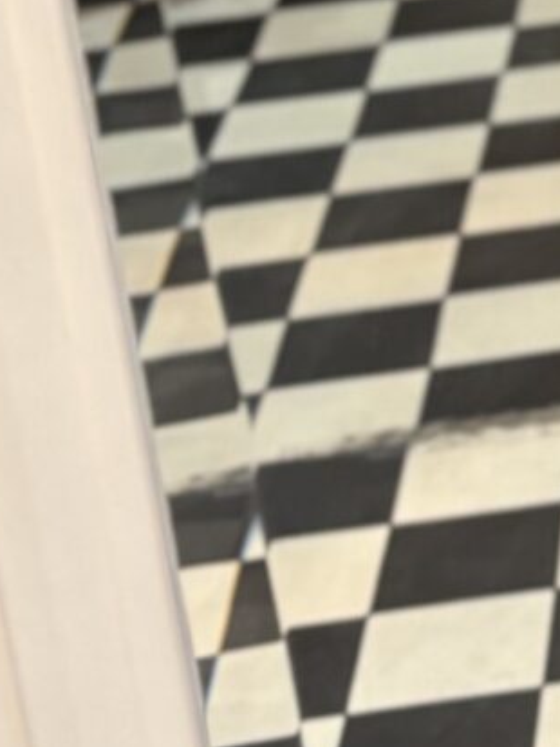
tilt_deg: -25.1
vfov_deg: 11.6
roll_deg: +1.0
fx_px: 3471
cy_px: -443
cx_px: 1391
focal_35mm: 161
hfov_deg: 8.4
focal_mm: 5.96
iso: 125
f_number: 1.6
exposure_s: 1/50
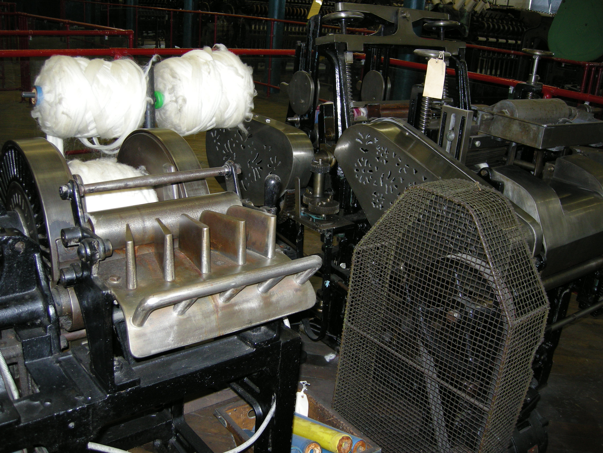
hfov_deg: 51.4
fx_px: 627
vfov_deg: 39.7
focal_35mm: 36
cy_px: 226
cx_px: 302
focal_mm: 7.5
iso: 119
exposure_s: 1/60
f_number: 2.7
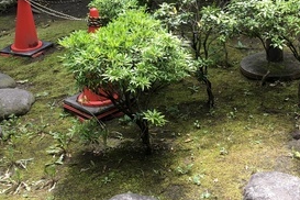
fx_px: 533
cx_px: 187
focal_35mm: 64
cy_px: -19
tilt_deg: -8.9
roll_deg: +1.9
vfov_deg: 20.3
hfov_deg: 31.3
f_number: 1.8
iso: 20
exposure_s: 1/193
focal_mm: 4
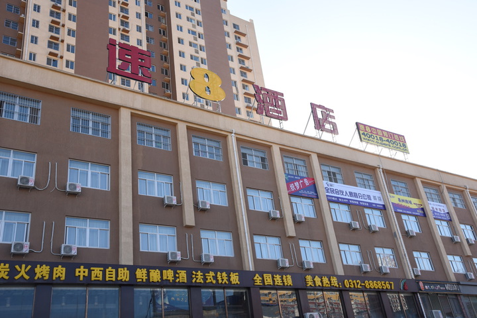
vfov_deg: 37.9
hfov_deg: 54.4
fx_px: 464
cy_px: 159
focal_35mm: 35
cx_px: 238
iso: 400
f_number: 11
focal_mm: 35
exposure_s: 1/160
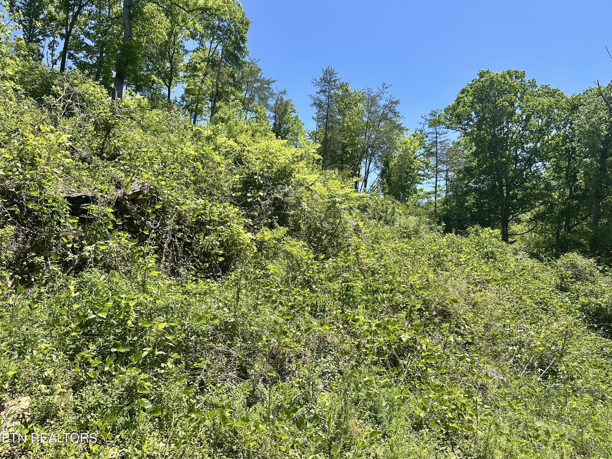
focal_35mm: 24
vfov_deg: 56.8
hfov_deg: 71.6
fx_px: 424
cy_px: 230
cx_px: 306
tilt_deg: +7.0
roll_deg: +0.6
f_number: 1.78
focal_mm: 6.86
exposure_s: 1/2525
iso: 80
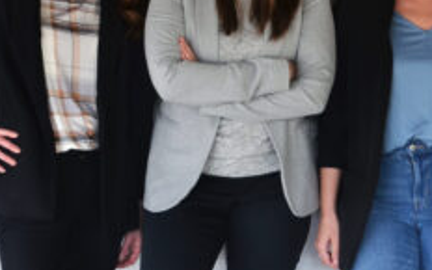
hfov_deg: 18.0
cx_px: 244
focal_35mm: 116
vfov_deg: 11.3
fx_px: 1366
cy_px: 53
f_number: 4.5
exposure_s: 1/100
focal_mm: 44
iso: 640
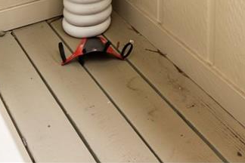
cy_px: -238
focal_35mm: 74
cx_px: 173
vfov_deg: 13.2
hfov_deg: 27.1
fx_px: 504
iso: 200
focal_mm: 10
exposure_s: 1/500
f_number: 8
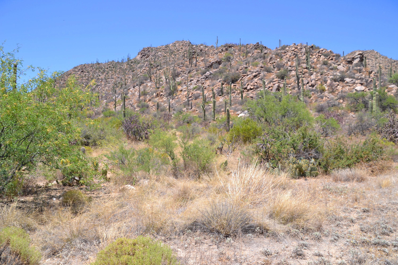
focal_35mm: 30
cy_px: 132
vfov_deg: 43.6
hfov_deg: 61.9
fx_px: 332
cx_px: 199
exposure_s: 1/250
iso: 100
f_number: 8
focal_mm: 20
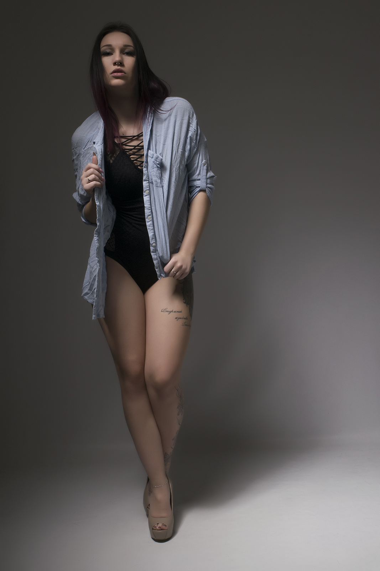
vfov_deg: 41.1
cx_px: 190
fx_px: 760
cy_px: 286
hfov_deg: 28.1
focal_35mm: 48
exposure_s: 1/100
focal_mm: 32
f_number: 18
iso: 200
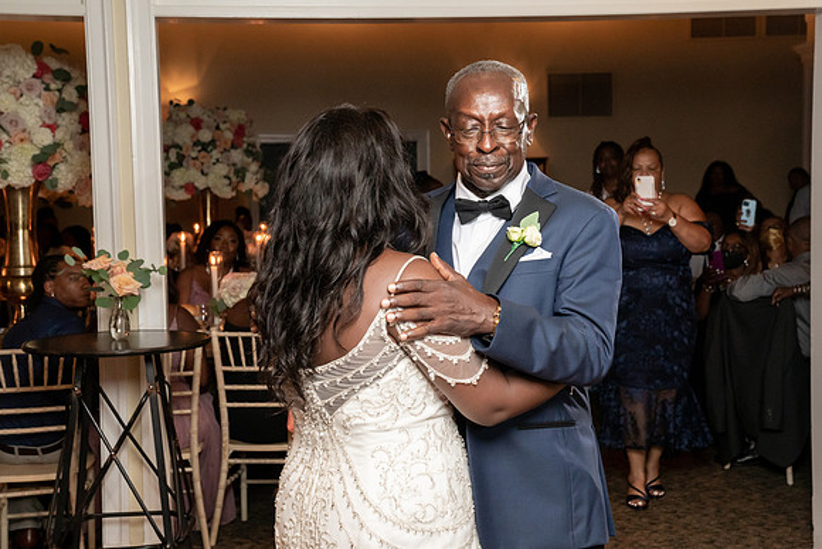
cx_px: 388
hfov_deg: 37.4
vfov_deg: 25.4
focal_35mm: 53
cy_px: 259
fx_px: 1215
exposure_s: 1/200
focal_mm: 50
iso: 4000
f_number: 5.6
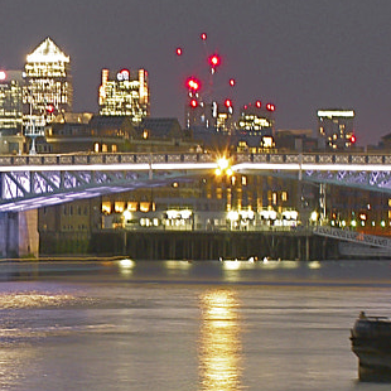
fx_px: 2942
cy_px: 141
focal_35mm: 230
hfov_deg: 7.5
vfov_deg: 7.6
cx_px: -165
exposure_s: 8
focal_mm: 35
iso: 100
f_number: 10
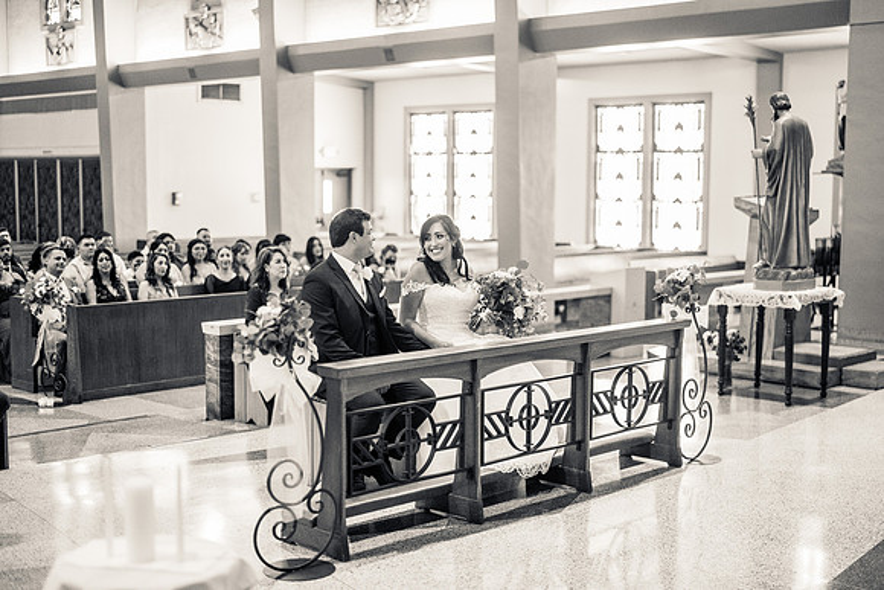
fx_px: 1228
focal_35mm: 50
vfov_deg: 27.0
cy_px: 295
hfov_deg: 39.6
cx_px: 442
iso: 4000
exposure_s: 1/320
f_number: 1.4
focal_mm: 50
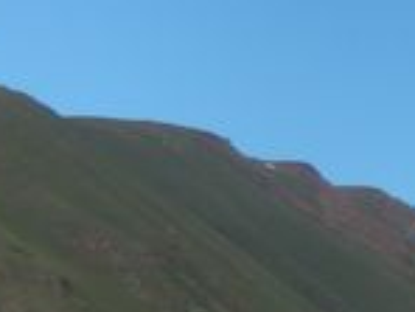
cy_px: 526
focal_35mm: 146
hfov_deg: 12.5
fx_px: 1750
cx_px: 712
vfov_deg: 9.7
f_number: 4
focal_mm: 6.5
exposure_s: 1/800
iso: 125
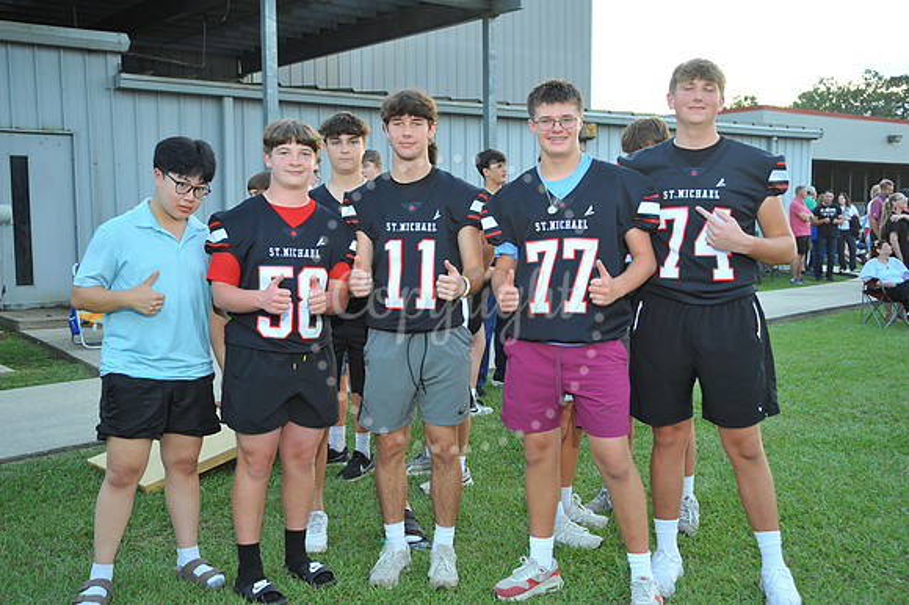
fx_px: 1009
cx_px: 454
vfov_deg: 33.4
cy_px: 302
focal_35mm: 40
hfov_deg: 48.5
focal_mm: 40
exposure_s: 1/60
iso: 800
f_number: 6.3
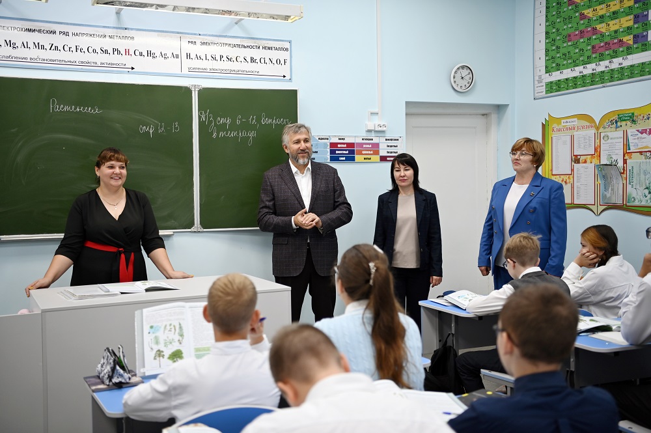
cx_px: 326
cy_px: 216
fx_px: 795
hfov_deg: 44.5
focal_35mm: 44
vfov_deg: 30.5
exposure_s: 1/200
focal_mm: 44
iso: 400
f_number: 2.8
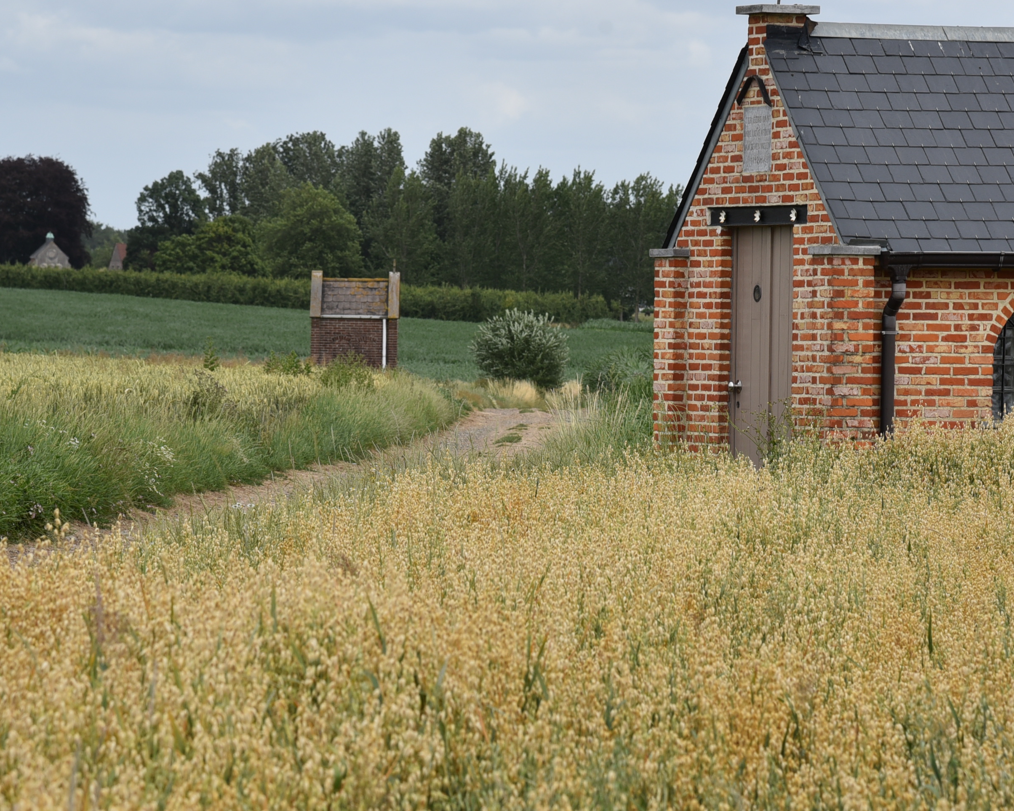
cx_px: 568
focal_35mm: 211
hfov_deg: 9.2
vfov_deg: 7.3
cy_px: 398
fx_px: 6333
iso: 200
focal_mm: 120
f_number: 10
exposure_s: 1/400
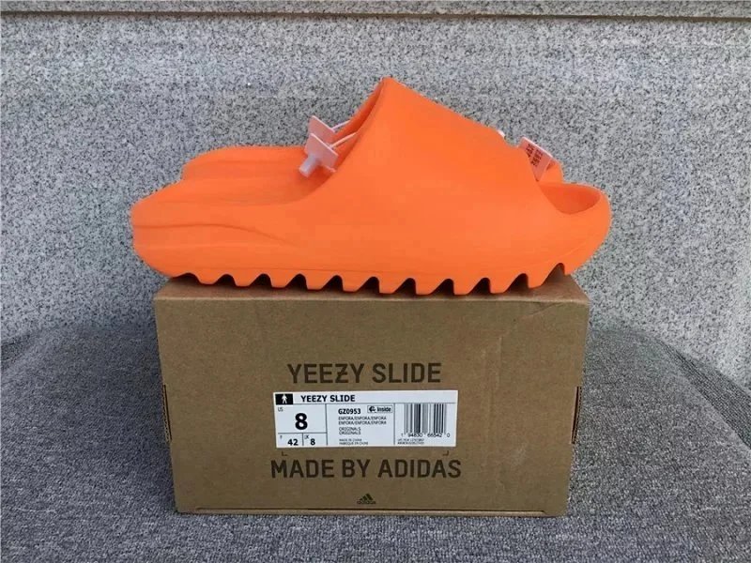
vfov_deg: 45.4
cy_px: 282
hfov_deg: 58.4
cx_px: 376
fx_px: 673
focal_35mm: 31
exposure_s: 1/334
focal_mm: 3.3
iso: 25
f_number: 2.4
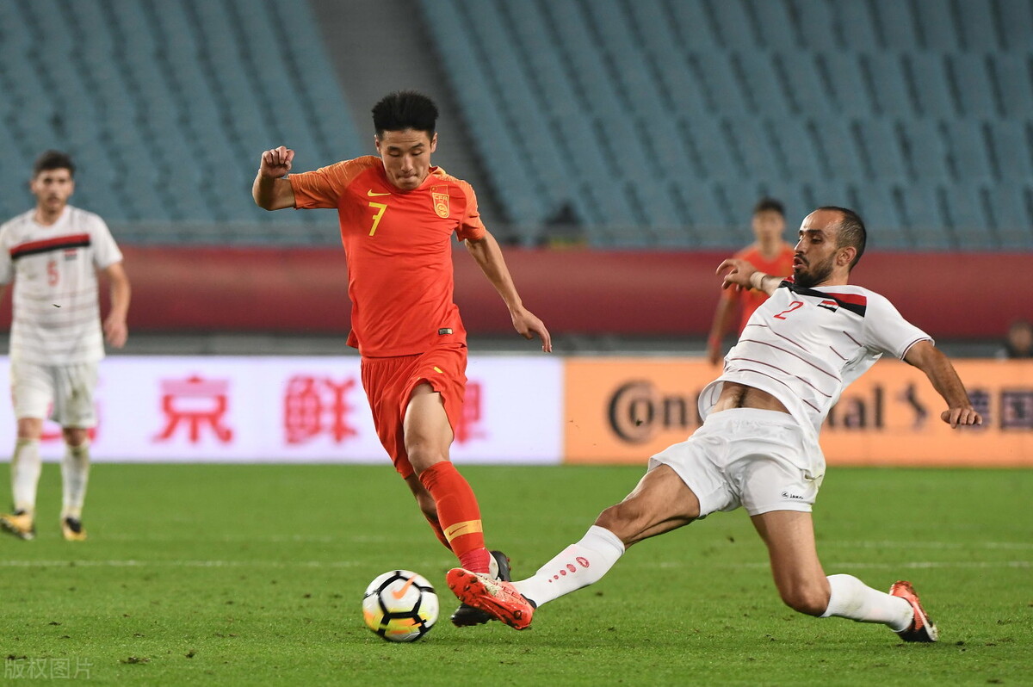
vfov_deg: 3.3
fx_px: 12041
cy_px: 344
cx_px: 516
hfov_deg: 4.9
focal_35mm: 420
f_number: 4
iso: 2000
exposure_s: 1/640
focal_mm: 280
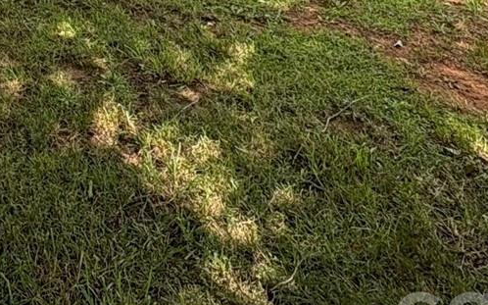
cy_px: -361
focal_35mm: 61
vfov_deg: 15.4
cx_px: -20
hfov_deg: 30.7
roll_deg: +3.1
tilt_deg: -8.0
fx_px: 811
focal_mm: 2.22
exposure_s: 1/343
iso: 40
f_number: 2.2
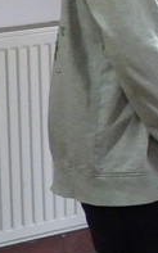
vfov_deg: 8.5
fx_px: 1689
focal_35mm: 245
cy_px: 6
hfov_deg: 4.8
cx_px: 671
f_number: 3.2
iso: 400
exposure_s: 1/25
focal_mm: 6.8
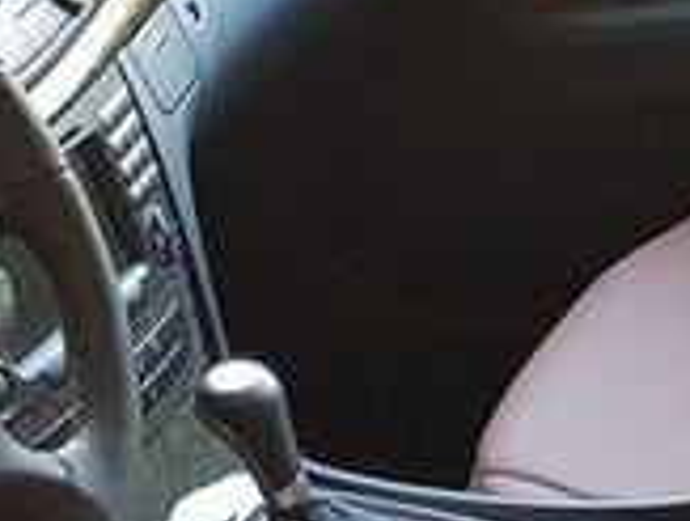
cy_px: 858
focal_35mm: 105
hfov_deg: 18.6
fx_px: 2098
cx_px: 237
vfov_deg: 13.1
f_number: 1.7
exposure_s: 1/50
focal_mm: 4.2
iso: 160
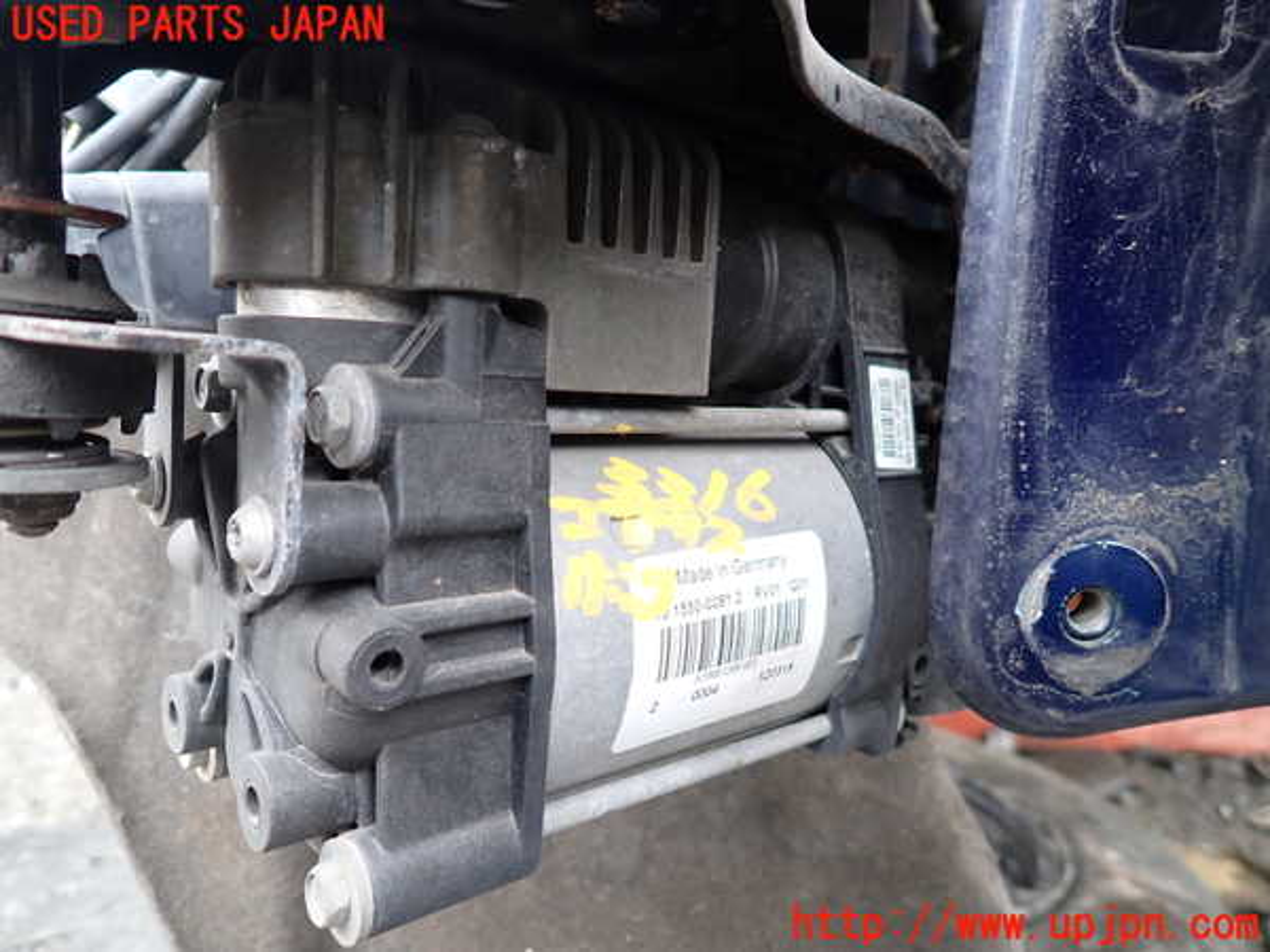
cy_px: 476
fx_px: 917
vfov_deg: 54.9
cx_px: 635
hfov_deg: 69.4
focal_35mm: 25
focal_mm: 4.5
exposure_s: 1/50
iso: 200
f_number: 2
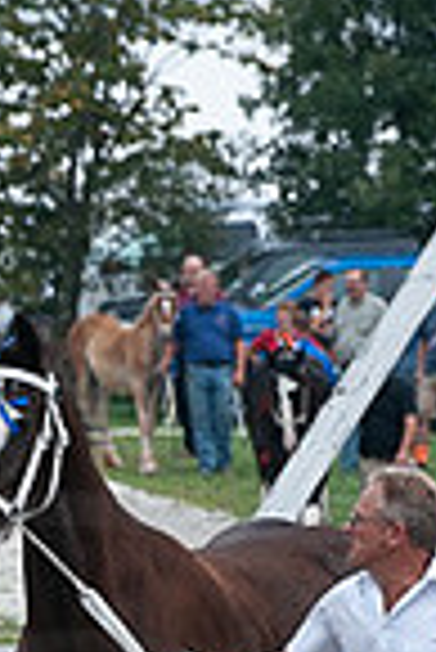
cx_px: 61
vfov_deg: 3.7
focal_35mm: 557
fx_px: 10094
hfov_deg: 2.5
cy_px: 859
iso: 640
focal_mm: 180
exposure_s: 1/1000
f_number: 5.6
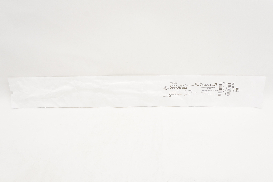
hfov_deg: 53.2
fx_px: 273
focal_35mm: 36
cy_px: 91
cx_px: 136
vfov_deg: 36.8
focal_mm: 24
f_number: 7.1
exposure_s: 1/200
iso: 1600
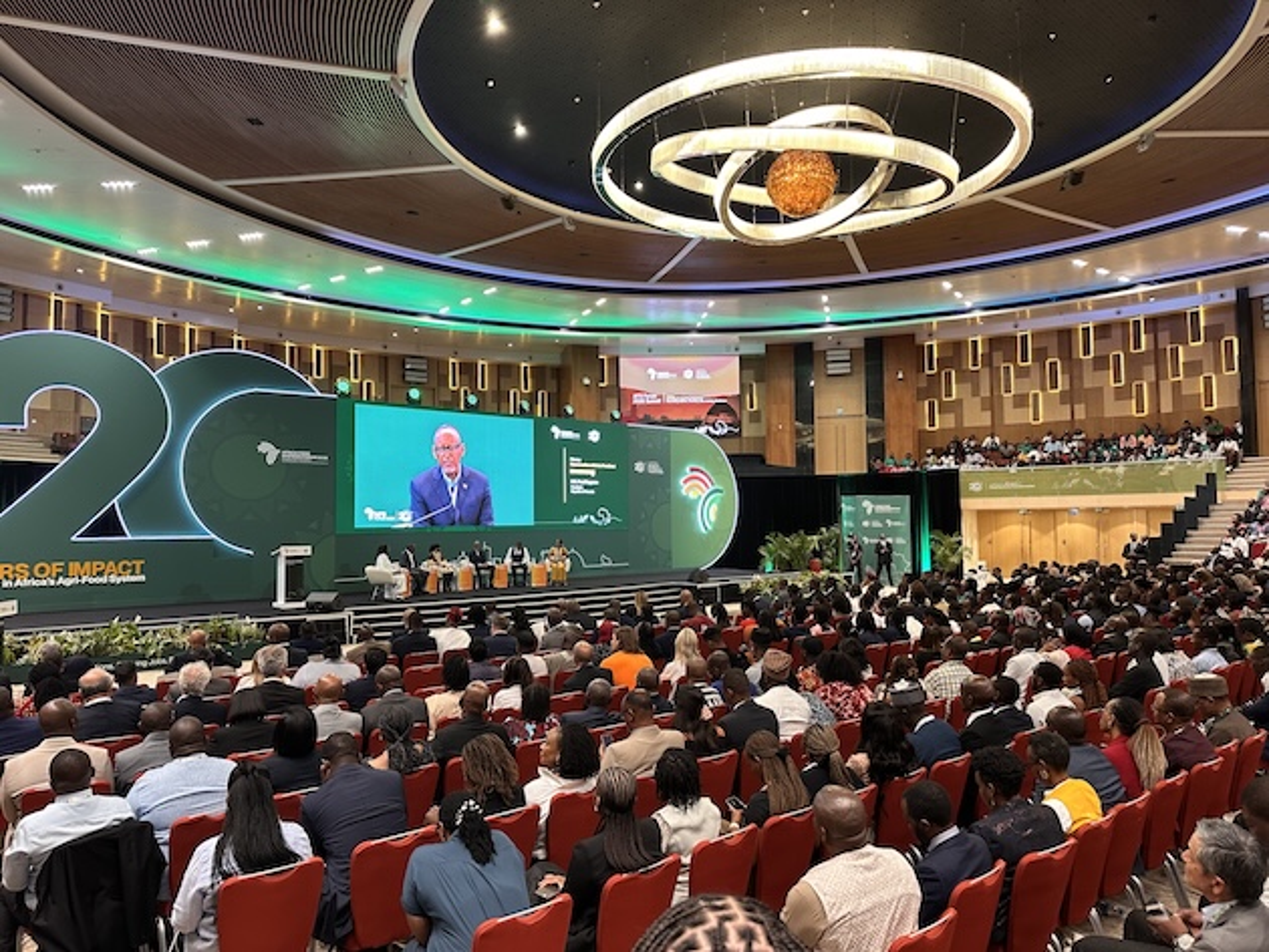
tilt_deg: +2.9
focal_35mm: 24
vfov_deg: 56.8
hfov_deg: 71.6
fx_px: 880
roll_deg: +0.5
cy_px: 476
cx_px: 634
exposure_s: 1/57
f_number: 1.78
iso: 200
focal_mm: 6.86
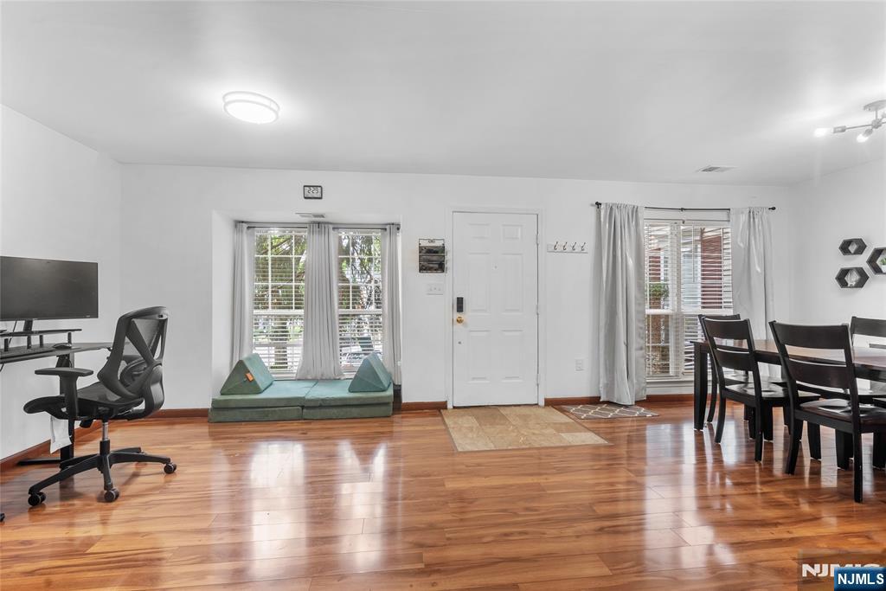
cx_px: 443
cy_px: 296
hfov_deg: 96.7
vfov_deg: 73.8
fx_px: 394
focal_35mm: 16
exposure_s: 1/1.25
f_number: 9
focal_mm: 16
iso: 250
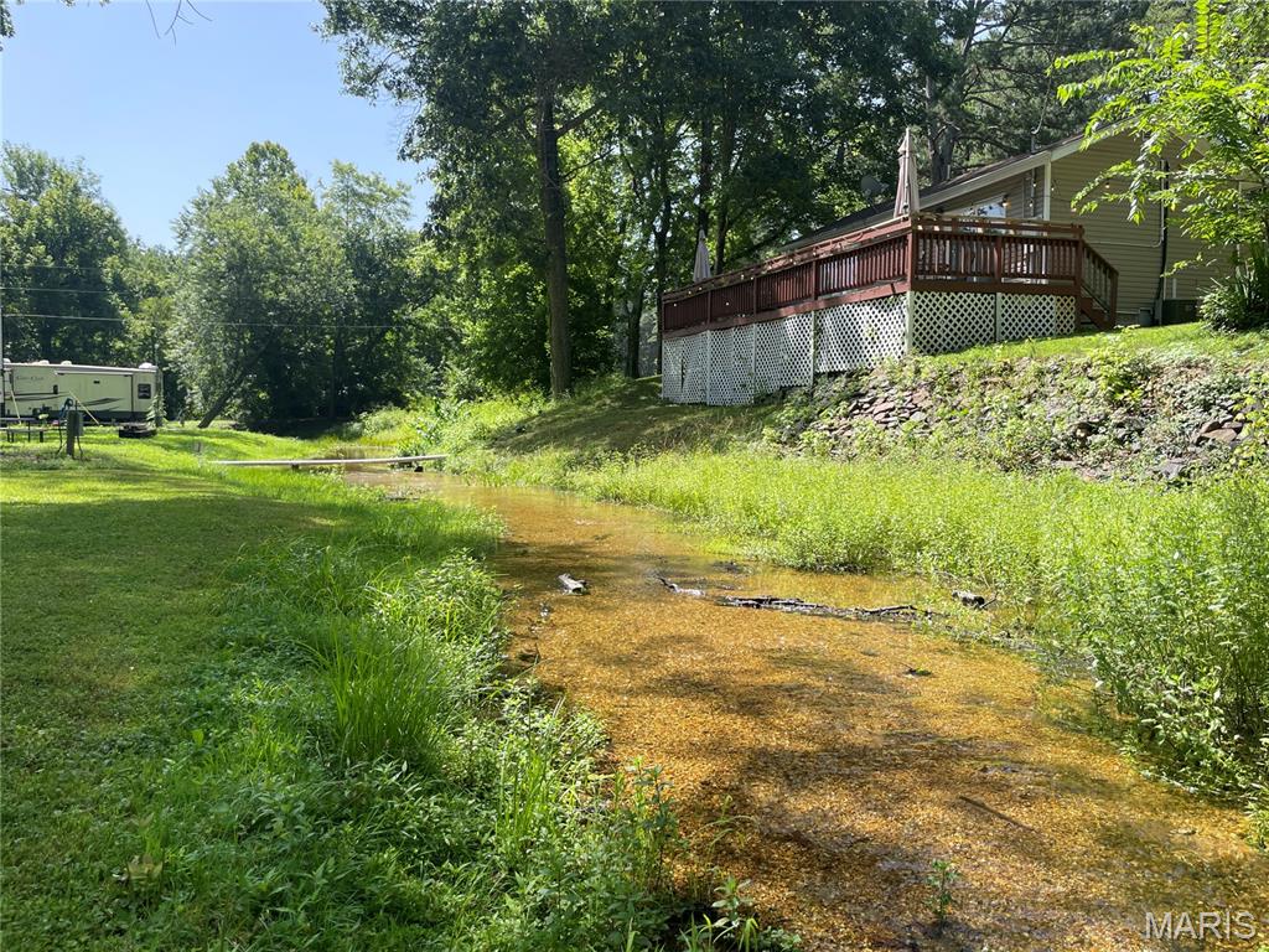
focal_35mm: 26
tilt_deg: -3.5
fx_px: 953
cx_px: 634
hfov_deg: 67.3
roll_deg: +0.1
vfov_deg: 53.1
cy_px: 476
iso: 32
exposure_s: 1/947
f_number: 1.6
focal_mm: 4.2
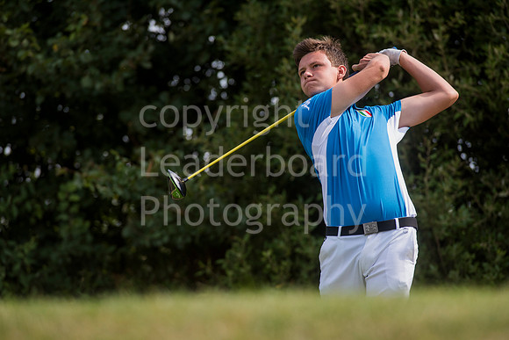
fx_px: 4242
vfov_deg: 4.6
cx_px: 254
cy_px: 170
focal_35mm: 300
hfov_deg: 6.9
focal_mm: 300
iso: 400
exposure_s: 1/1600
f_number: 5.6
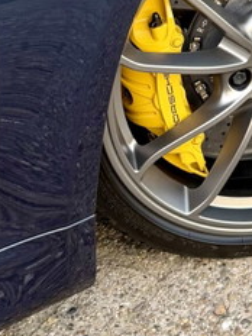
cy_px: -152
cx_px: 294
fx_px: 1029
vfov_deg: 17.0
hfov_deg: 13.6
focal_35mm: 106
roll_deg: +1.3
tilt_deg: -17.4
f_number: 1.78
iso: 125
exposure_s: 1/121
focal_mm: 6.76
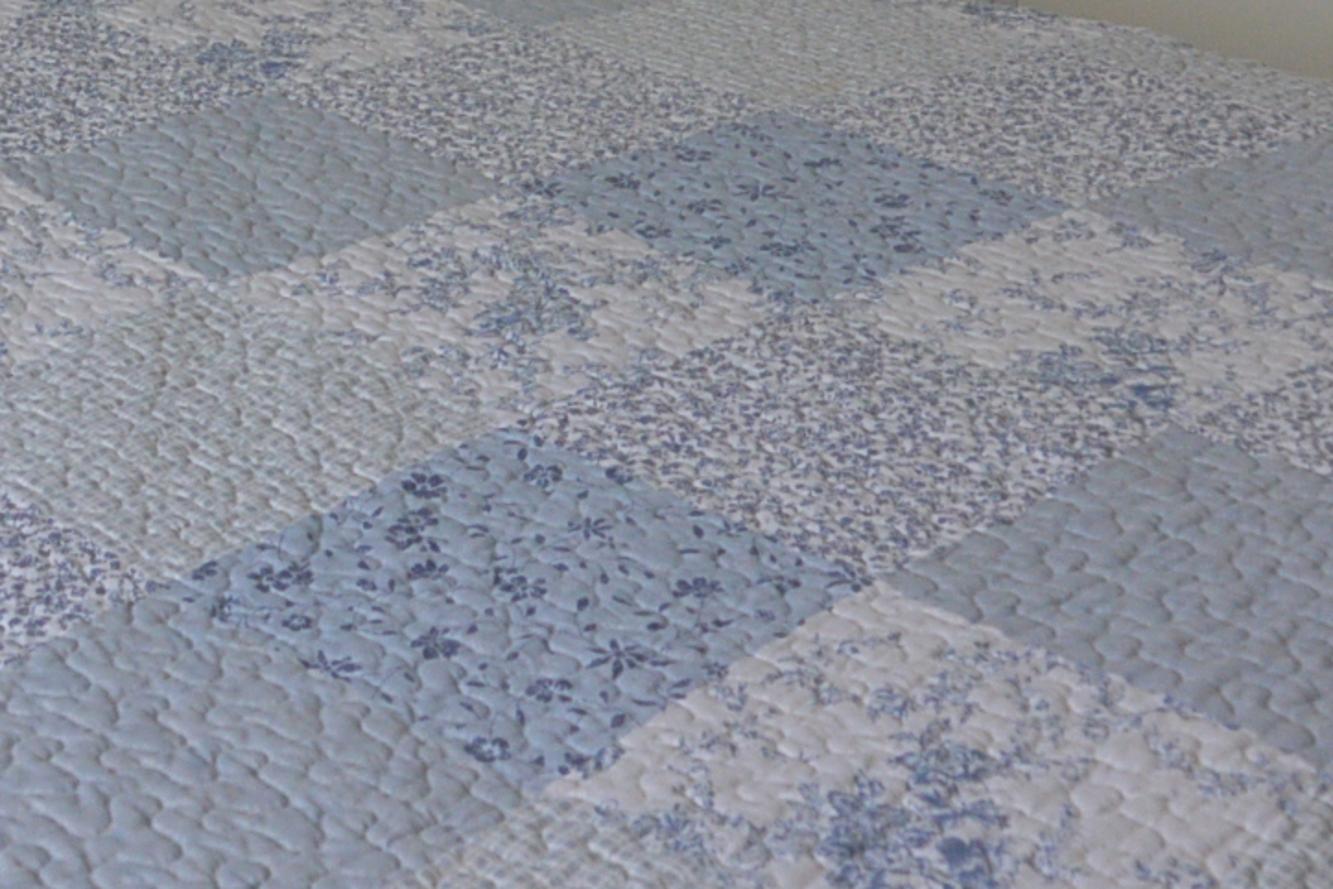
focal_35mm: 86
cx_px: 265
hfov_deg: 23.3
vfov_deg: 14.9
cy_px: -384
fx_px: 3184
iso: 200
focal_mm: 10
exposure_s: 1/250
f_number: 4
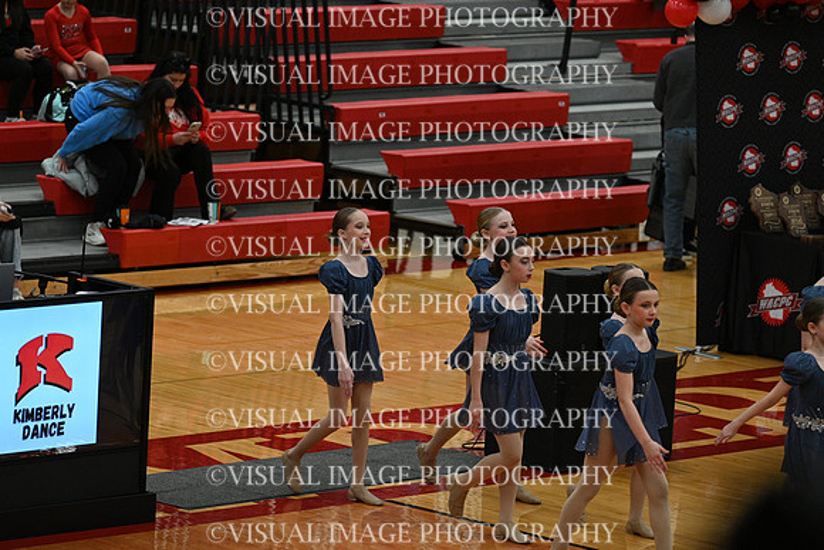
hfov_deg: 10.3
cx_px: 412
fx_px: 4579
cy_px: 275
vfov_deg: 6.9
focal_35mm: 200
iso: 4000
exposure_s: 1/400
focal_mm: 200
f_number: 4
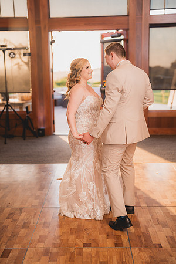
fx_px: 367
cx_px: 88
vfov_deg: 39.6
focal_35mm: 50
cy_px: 132
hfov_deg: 27.0
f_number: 1.8
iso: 125
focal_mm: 50
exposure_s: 1/250
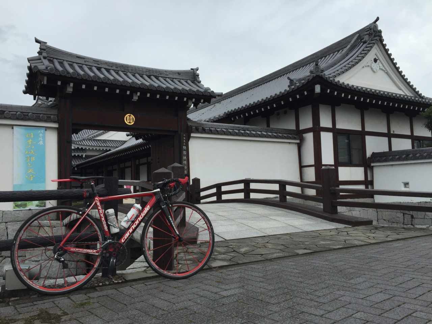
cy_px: 162
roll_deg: +0.5
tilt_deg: +5.6
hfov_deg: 61.7
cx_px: 216
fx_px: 362
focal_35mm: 29
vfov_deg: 48.2
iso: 32
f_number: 2.2
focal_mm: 4.15
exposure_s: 1/1980
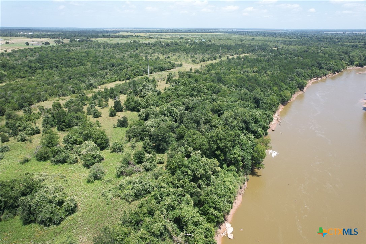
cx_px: 183
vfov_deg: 57.2
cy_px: 122
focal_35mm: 22
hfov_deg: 78.6
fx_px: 224
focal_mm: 8.38
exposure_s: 1/1000
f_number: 2.8
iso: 110
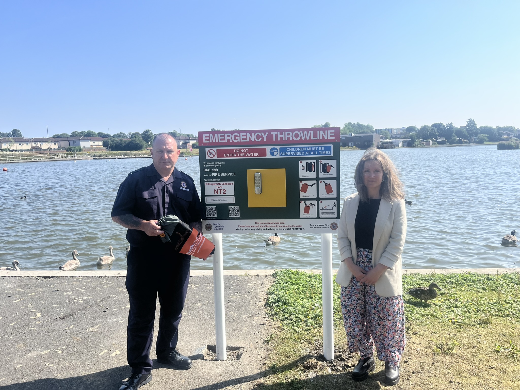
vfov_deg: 53.1
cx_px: 260
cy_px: 195
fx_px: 391
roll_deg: +1.0
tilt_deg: -7.0
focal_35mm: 26
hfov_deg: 67.3
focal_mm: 5.1
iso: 50
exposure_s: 1/3413
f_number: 1.6
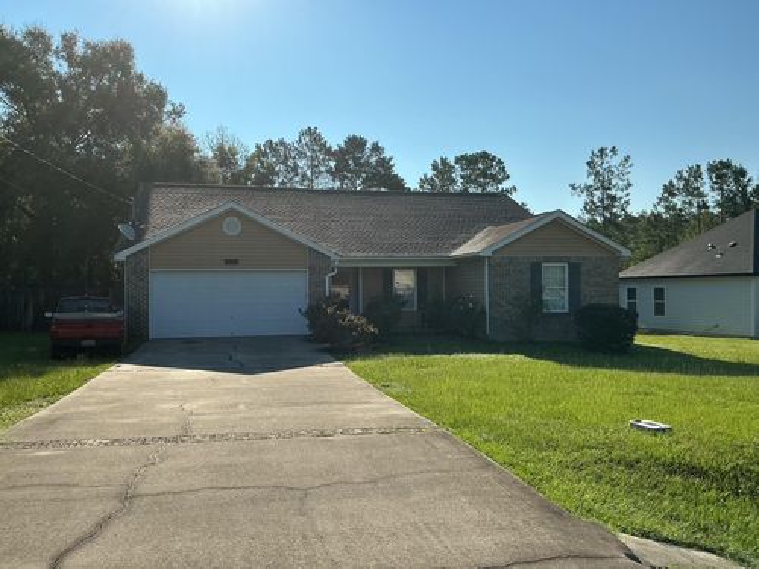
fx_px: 636
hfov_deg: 61.7
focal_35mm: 29
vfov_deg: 48.2
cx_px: 380
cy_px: 284
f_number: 1.8
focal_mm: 3
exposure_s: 1/3125
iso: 25
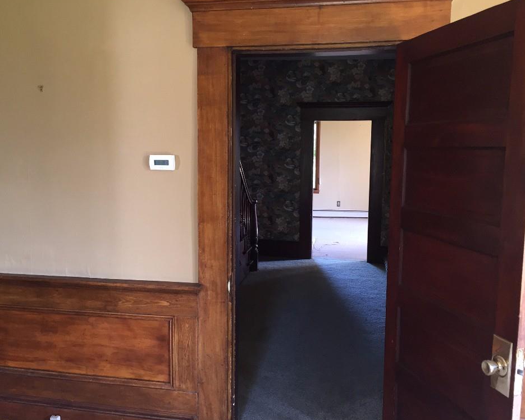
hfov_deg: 57.2
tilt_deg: -6.4
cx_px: 269
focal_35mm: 31
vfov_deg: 47.1
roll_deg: +0.0
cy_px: 209
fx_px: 482
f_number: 2.2
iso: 100
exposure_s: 1/30
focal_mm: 4.15
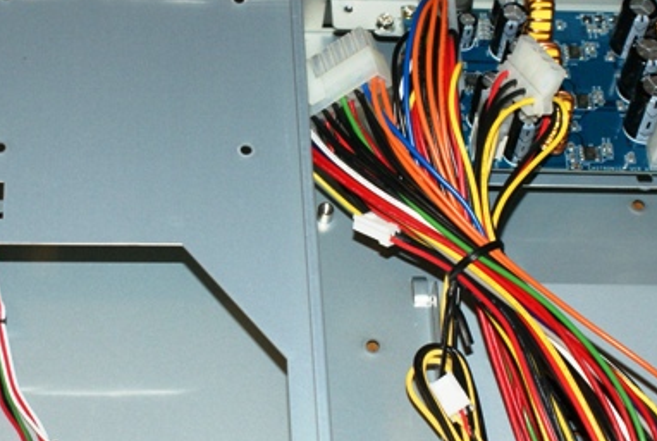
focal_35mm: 110
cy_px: 284
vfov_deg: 12.5
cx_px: 282
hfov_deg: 18.5
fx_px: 2011
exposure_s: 1/60
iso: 400
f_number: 5.6
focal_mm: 35
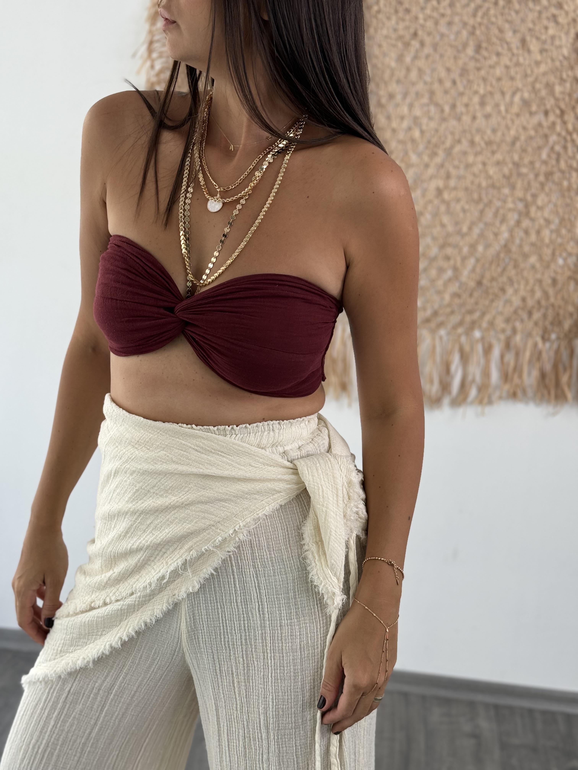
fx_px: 1069
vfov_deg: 39.7
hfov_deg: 30.3
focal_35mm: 48
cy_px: 385
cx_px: 289
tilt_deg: -13.0
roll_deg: -4.5
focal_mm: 6.76
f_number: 1.78
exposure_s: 1/121
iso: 64
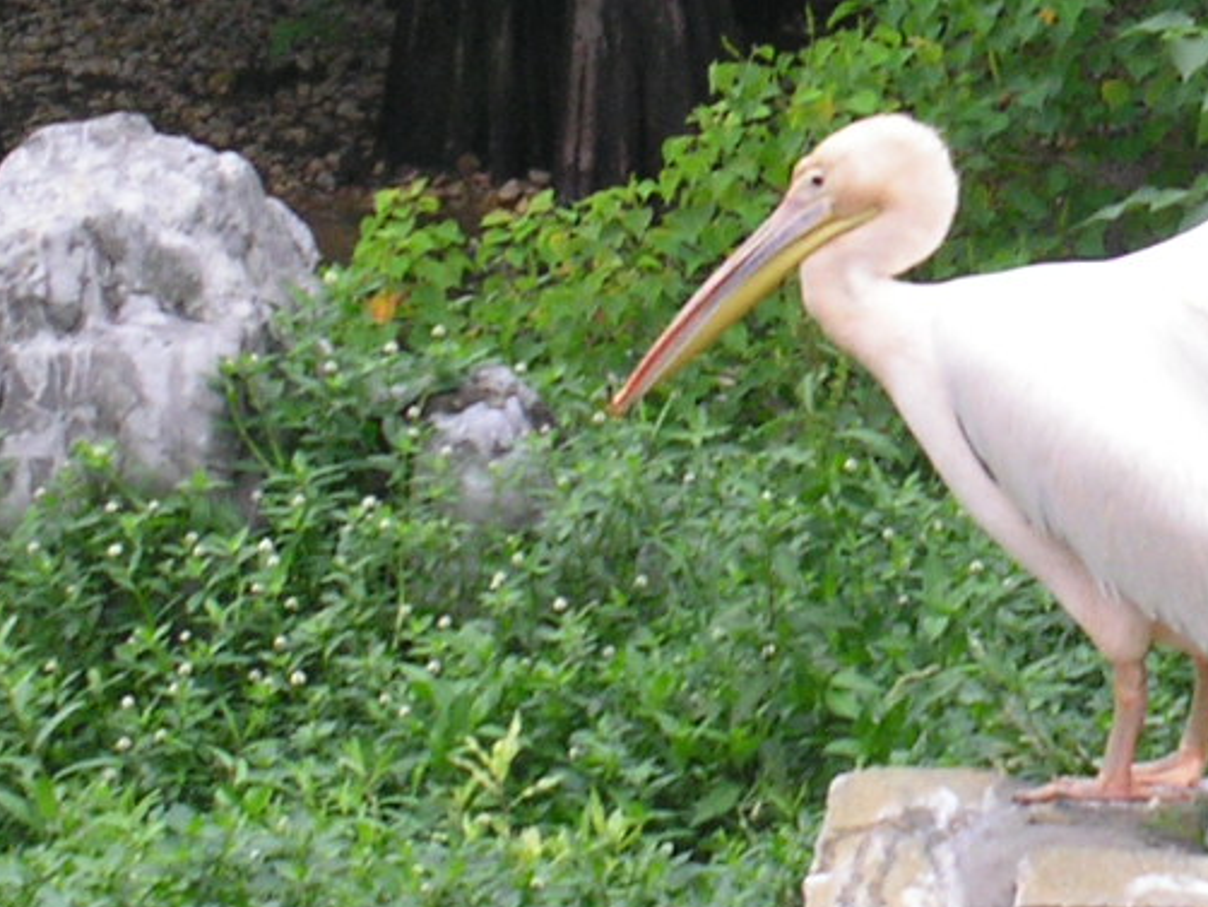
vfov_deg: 4.1
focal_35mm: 363
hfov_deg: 5.4
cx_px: 1297
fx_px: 12674
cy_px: 94
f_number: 4.7
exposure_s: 1/90
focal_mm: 23.4
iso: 160
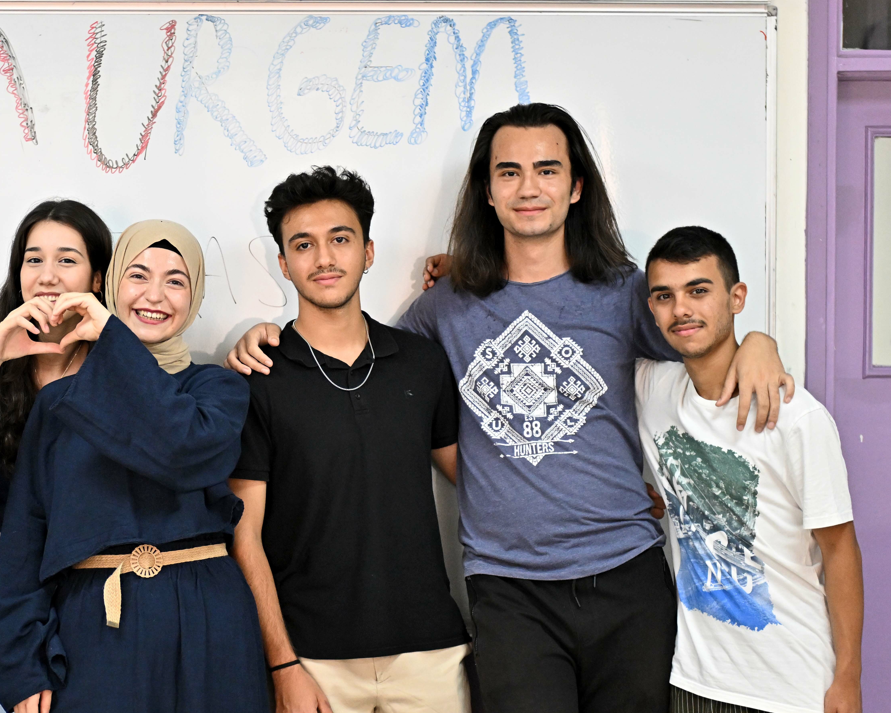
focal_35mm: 101
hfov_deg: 18.9
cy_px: 356
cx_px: 219
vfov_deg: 15.2
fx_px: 2664
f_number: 3.2
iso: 2000
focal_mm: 58
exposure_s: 1/400
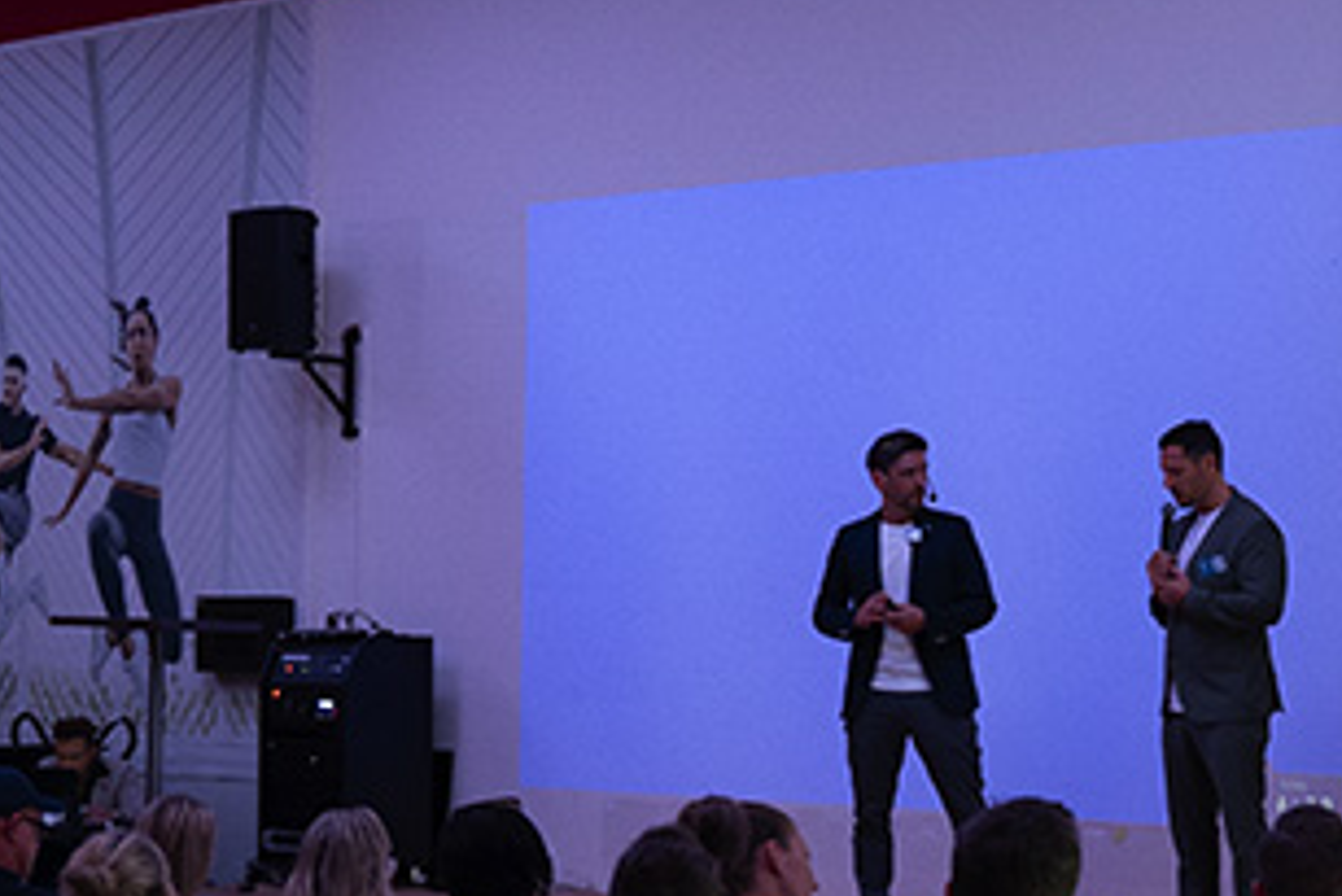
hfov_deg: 27.7
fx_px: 2722
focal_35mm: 73
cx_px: 713
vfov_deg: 18.6
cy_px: 686
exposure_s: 1/200
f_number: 2.8
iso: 3200
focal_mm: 28
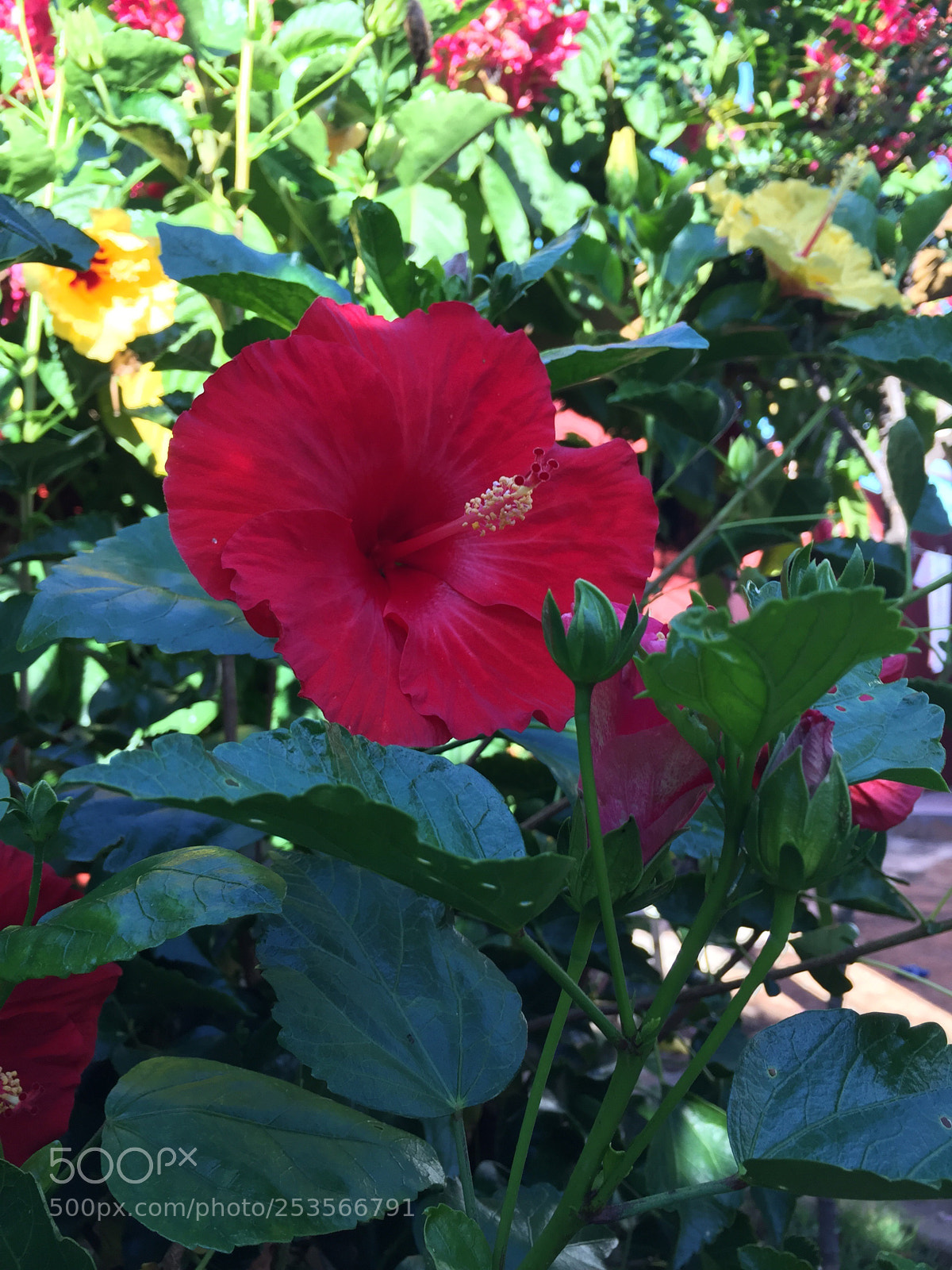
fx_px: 1063
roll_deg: +1.3
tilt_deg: +3.0
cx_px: 476
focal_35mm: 29
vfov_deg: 61.7
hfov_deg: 48.2
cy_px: 635
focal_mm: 4.15
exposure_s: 1/120
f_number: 2.2
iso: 32
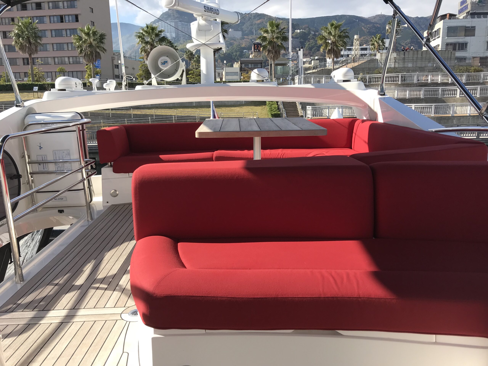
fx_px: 395
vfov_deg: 49.7
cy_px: 183
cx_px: 244
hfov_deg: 63.4
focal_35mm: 28
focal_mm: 3.99
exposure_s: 1/1244
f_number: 1.8
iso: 20
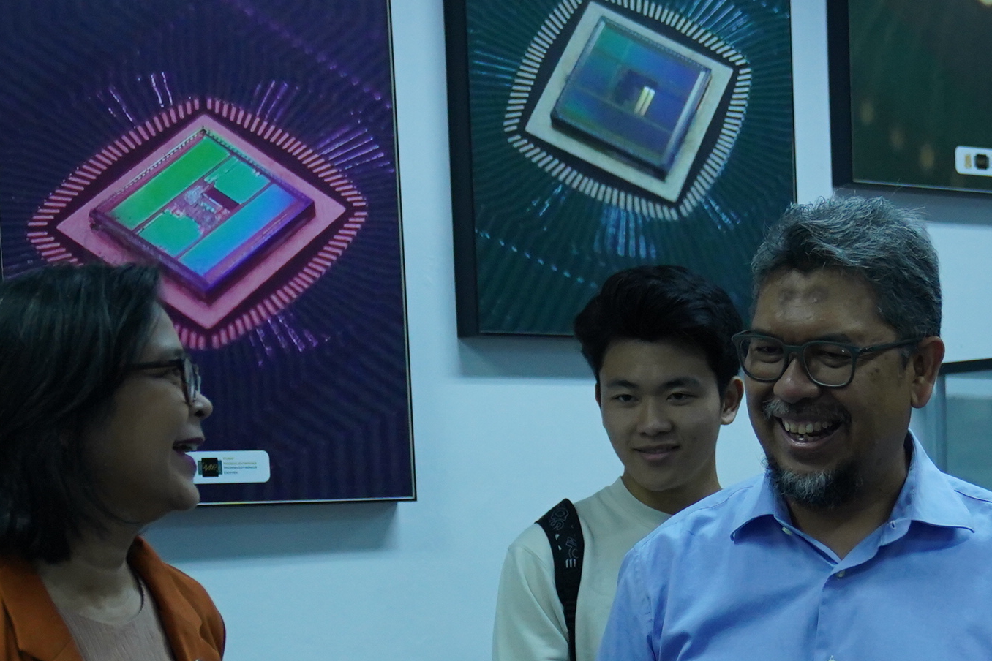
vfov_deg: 11.3
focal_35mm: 119
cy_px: 761
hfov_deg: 17.1
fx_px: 3279
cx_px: 740
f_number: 2.8
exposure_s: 1/320
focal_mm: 41
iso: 2000
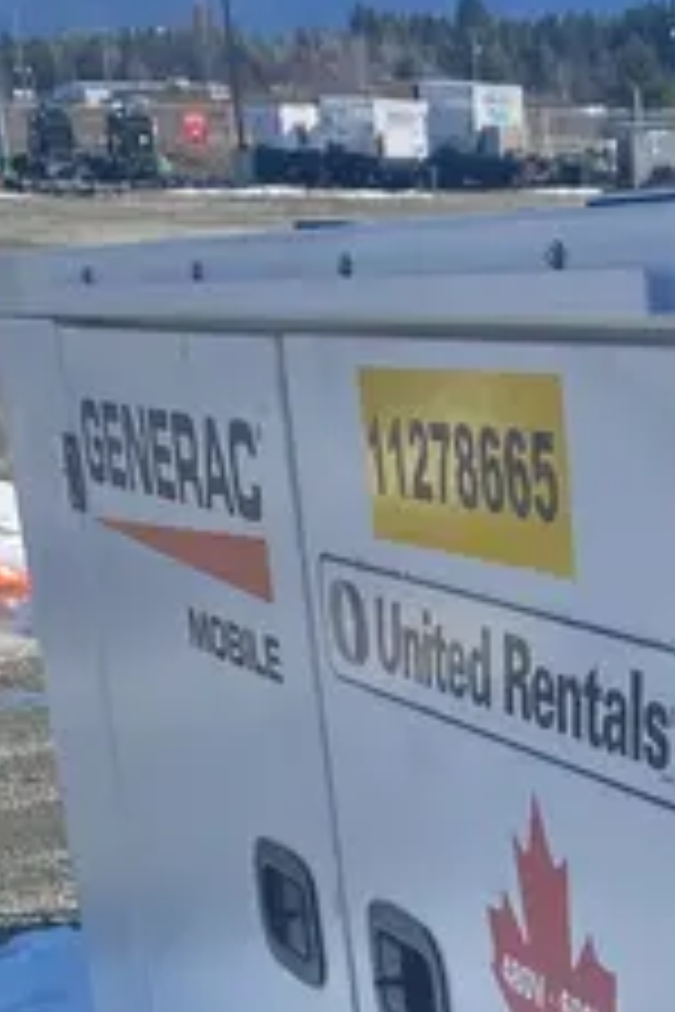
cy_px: 1280
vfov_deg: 21.2
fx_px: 2475
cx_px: 1035
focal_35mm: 88
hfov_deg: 14.4
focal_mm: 4.25
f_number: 1.8
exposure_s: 1/3401
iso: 32
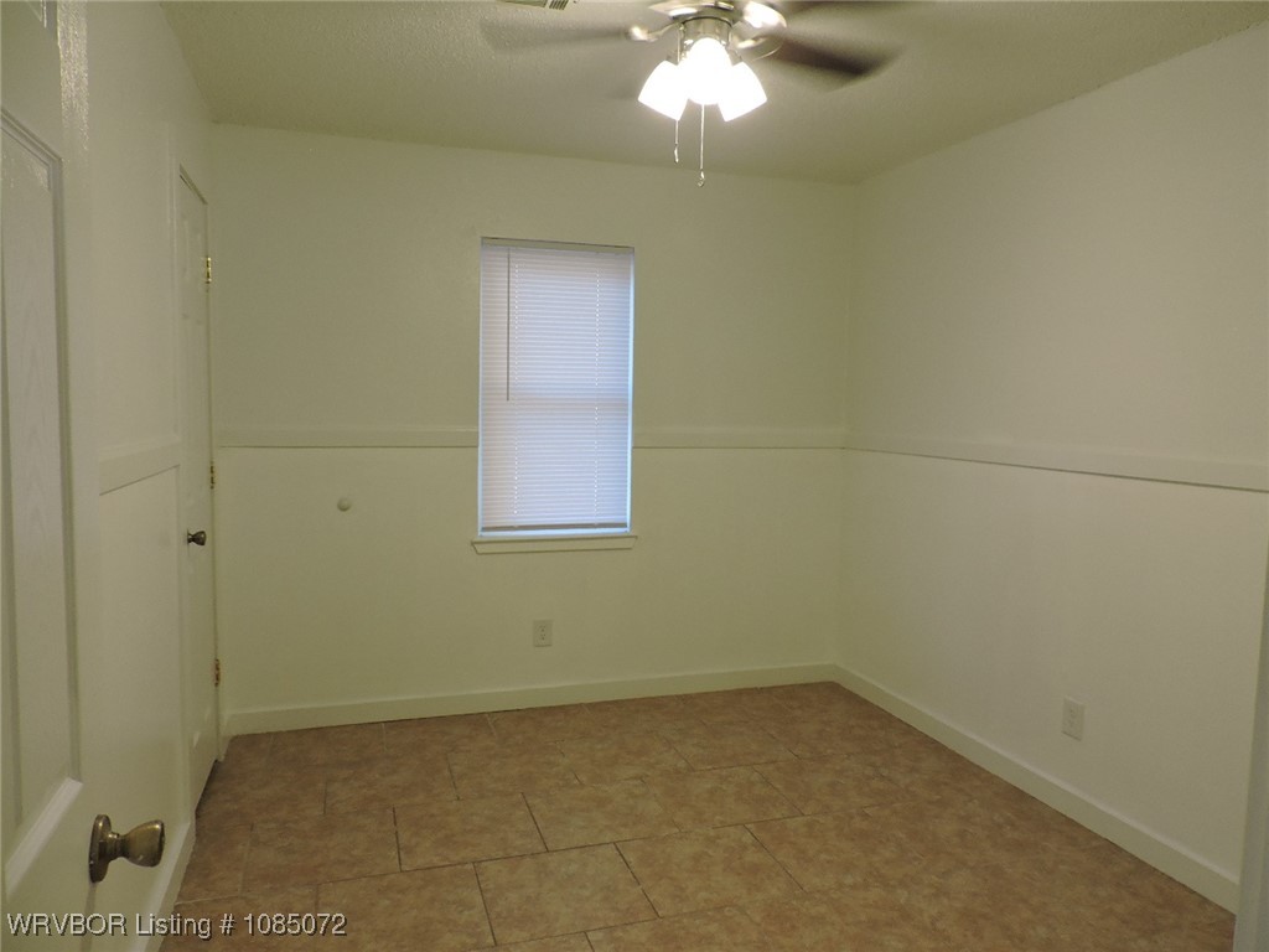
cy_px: 476
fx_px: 880
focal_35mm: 24
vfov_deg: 56.8
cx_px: 634
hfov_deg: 71.6
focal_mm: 4.3
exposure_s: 1/30
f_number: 3
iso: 200
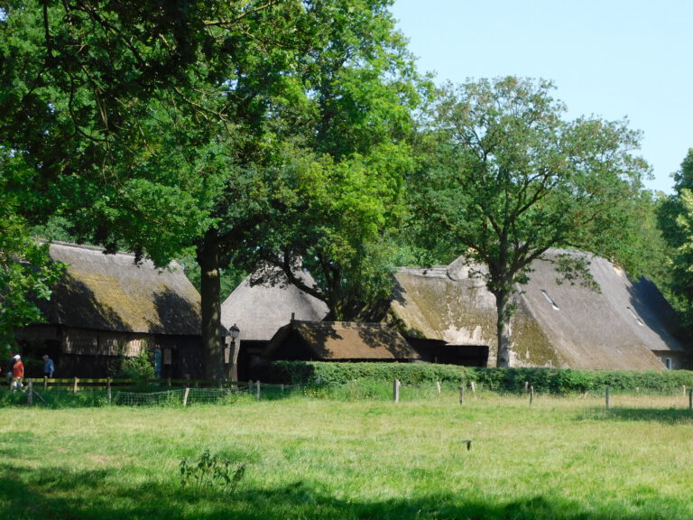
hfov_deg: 24.4
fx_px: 1602
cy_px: 260
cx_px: 346
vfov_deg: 18.4
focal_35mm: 80
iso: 125
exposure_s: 1/400
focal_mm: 14.2
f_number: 4.4
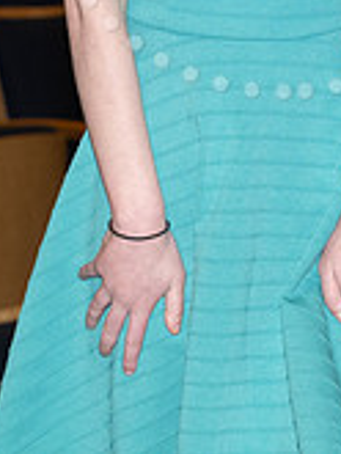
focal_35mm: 410
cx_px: 424
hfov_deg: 3.6
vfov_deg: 4.8
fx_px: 5378
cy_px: -110
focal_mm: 84
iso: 640
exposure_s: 1/80
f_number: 5.6
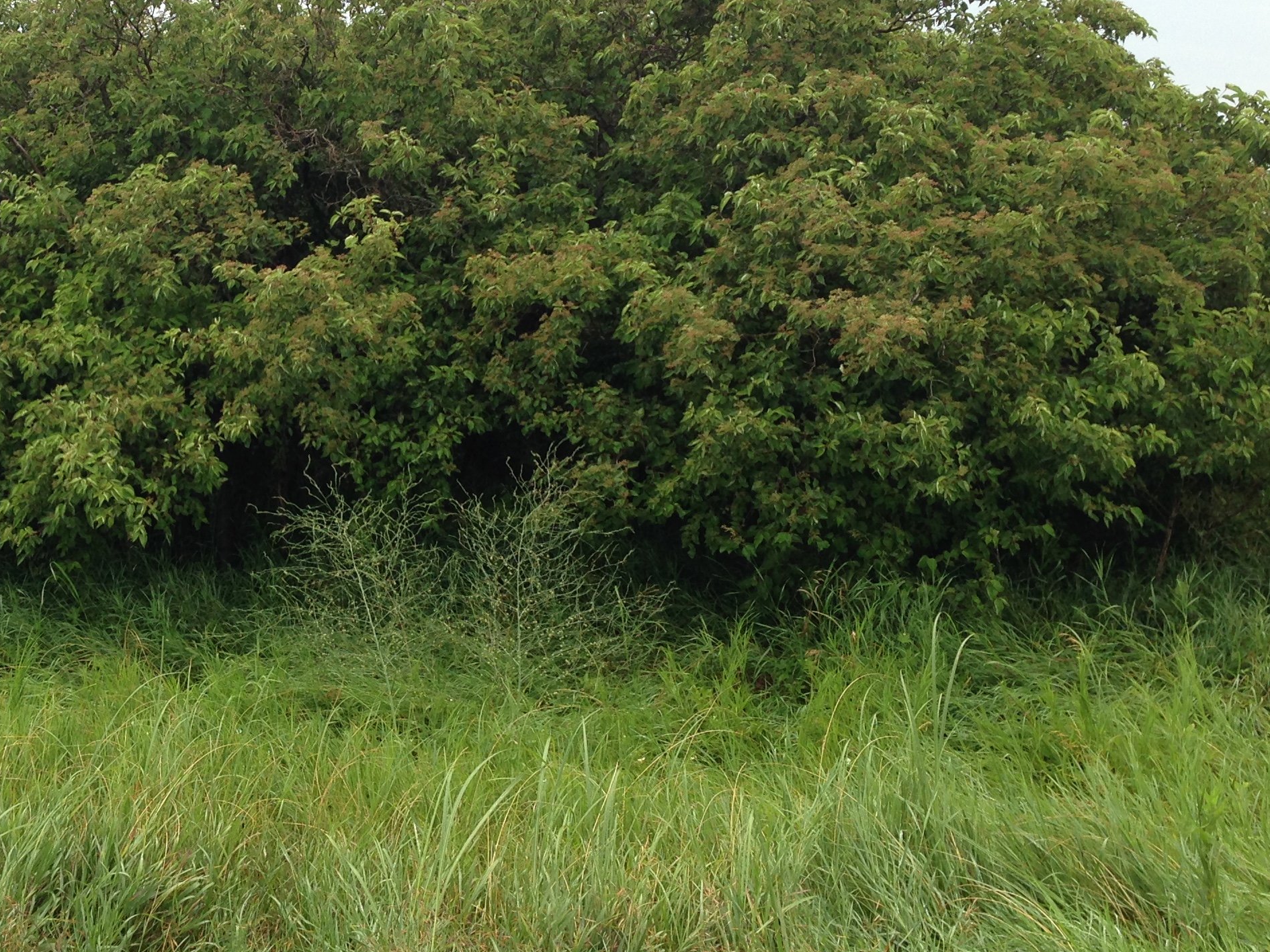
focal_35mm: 57
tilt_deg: -0.1
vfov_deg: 25.6
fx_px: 2091
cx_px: 310
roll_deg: -0.5
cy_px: 371
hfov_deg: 33.1
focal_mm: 4.12
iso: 50
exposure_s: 1/120
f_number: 2.4
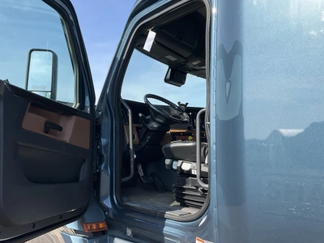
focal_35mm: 29
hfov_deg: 61.7
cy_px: 122
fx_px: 271
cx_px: 162
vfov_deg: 48.2
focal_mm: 3
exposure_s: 1/869
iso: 25
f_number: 1.8
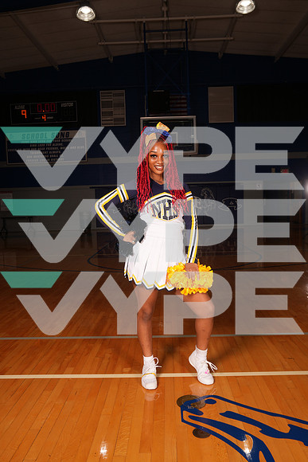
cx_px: 154
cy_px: 231
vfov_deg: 63.6
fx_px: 372
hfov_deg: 45.0
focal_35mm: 29
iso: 100
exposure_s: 1/100
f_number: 6.3
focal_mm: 29
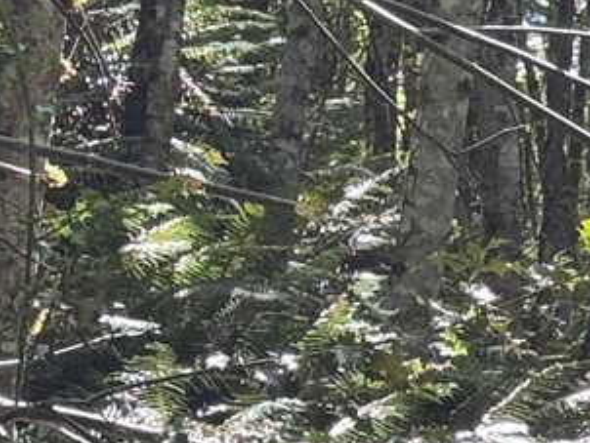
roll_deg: +0.4
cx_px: 1203
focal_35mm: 254
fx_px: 4333
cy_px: 402
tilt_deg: +3.6
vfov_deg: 5.8
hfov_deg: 7.5
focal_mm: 6.76
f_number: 1.78
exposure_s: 1/121
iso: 64
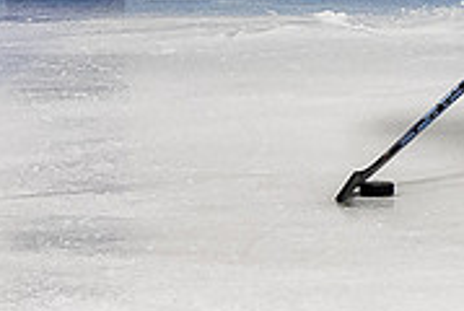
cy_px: -179
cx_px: 632
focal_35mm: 799
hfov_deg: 2.6
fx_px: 10315
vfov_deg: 1.7
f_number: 4
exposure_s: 1/800
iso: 2000
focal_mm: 82
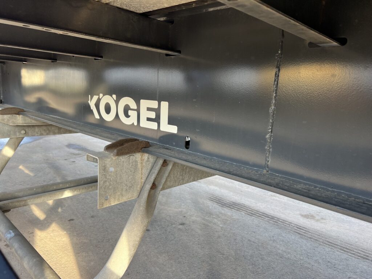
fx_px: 279
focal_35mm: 26
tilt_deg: -8.8
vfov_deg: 53.1
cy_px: 140
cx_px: 186
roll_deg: -2.7
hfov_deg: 67.3
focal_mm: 5.7
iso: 50
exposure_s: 1/171
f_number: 1.5
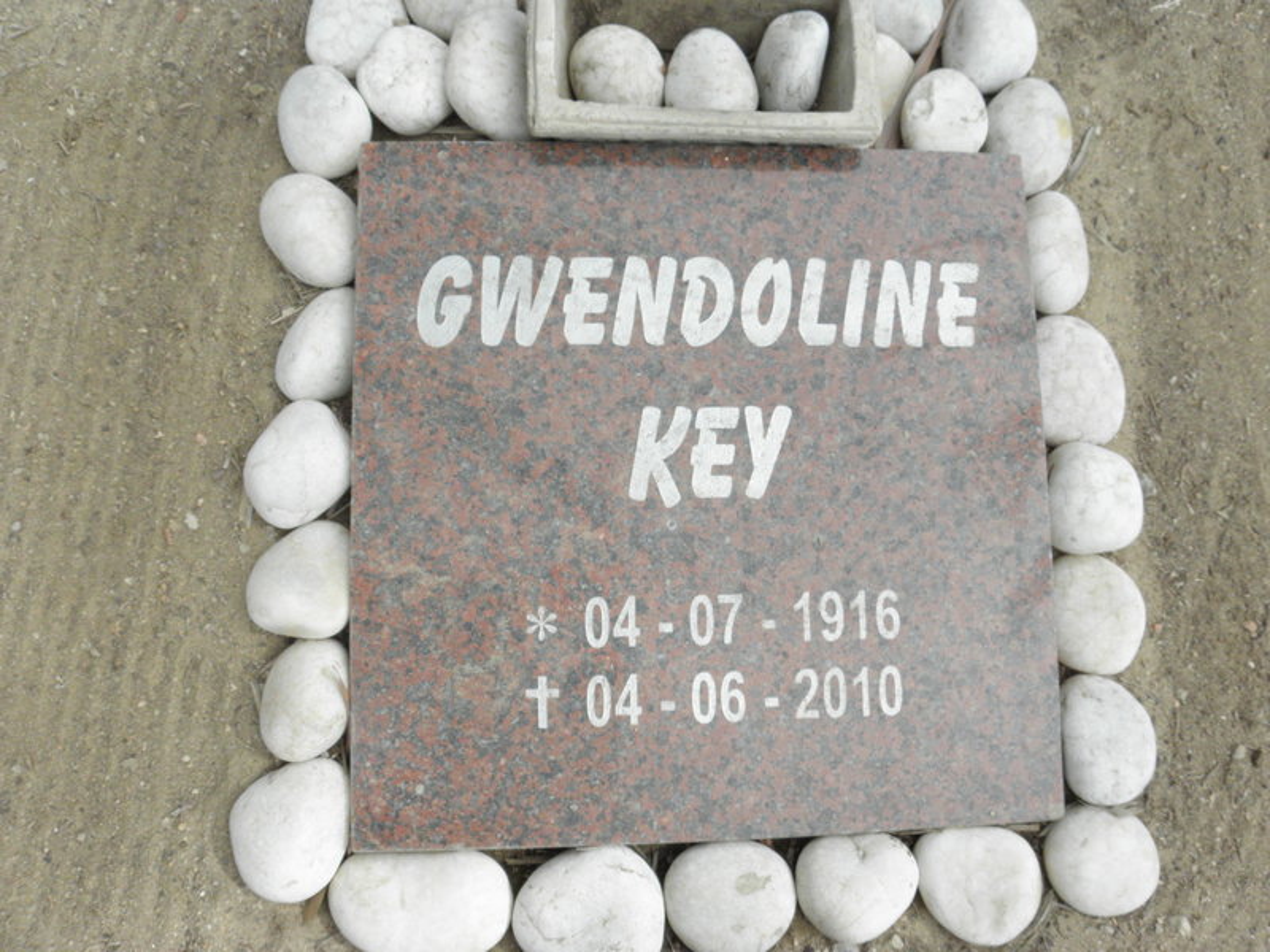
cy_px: 476
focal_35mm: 27
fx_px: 991
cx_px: 635
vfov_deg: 51.4
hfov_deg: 65.3
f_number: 5.6
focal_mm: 4.83
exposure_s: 1/640
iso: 200
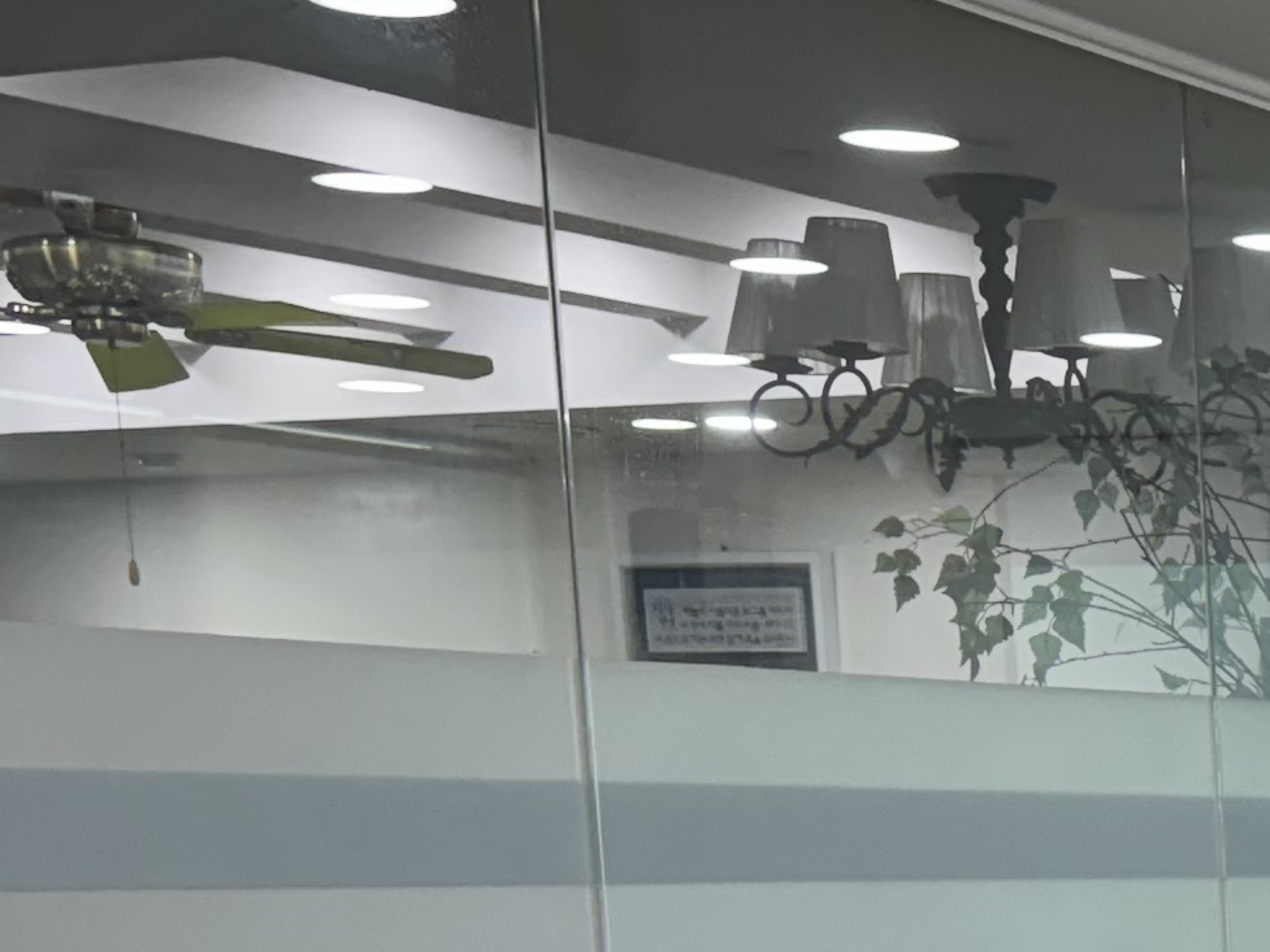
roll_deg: -0.4
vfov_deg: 13.7
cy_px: 1565
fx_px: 3633
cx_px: 2014
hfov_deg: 17.4
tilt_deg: -12.3
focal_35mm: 99
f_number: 1.78
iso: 160
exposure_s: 1/120
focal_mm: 6.86
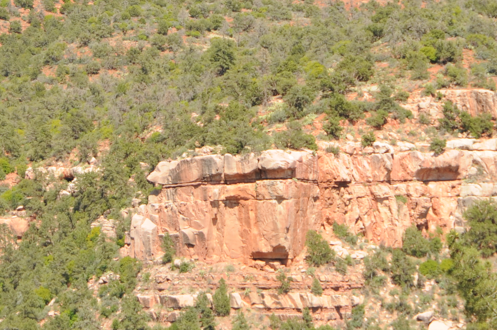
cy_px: 30
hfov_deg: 10.0
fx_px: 2827
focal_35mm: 205
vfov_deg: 6.7
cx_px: 252
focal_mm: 52
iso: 200
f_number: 6.3
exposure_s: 1/160
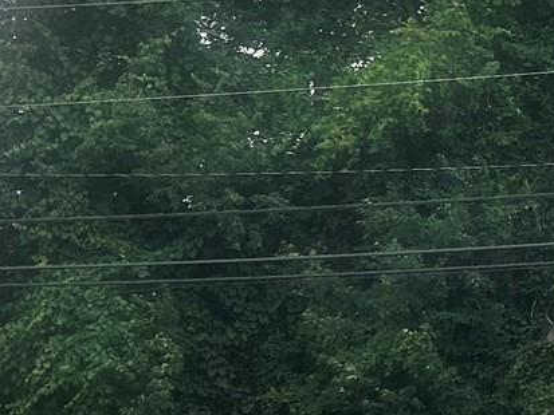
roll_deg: +1.0
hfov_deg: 13.5
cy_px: 106
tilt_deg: +11.5
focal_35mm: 129
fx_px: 2065
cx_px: 1041
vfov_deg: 11.5
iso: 50
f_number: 1.5
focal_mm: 5.7
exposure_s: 1/1171
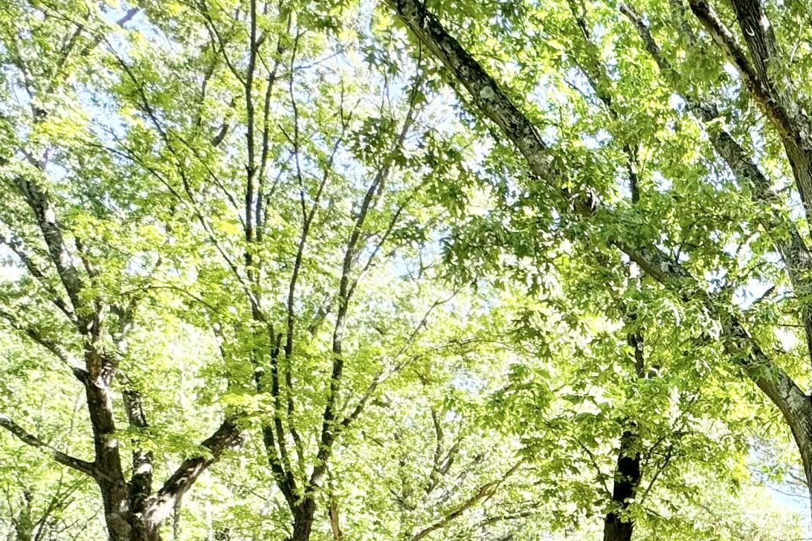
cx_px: 979
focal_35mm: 40
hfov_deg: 36.8
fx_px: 902
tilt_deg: +8.5
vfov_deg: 29.0
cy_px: 647
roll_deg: -1.8
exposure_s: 1/148
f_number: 2.2
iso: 40
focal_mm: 2.22
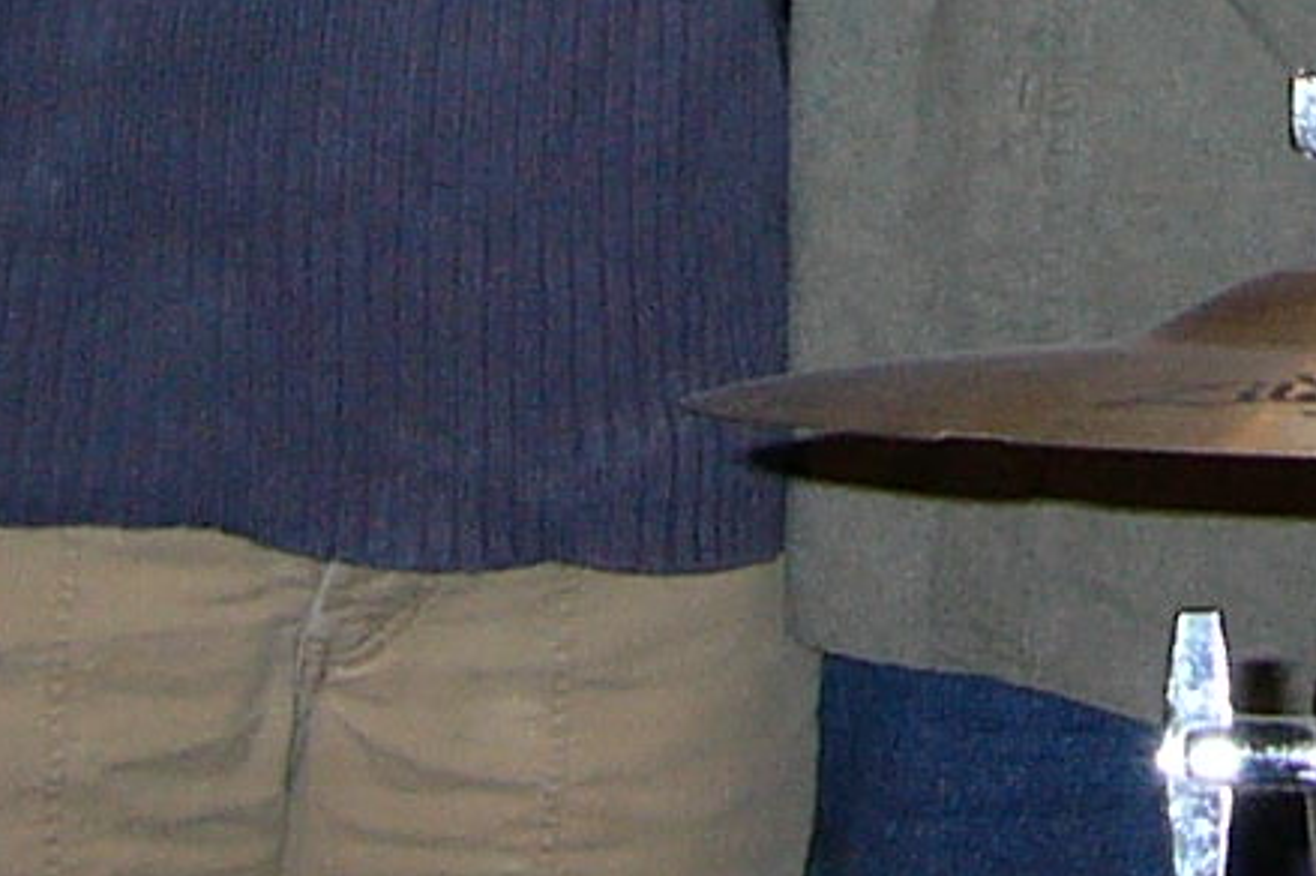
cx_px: 752
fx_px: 6210
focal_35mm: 170
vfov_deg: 7.5
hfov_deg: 12.1
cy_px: -1326
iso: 100
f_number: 2.8
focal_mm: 5.8
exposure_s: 1/60
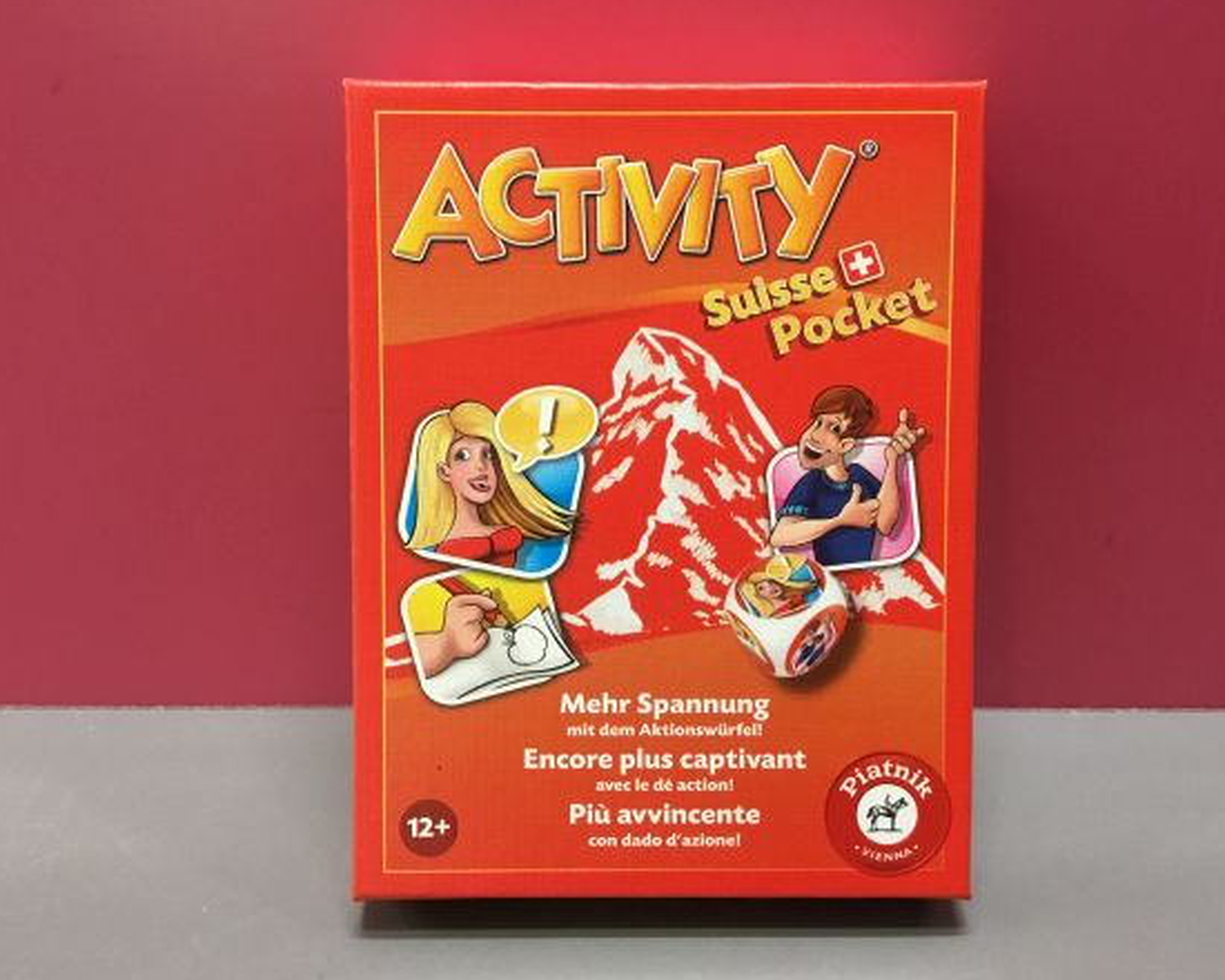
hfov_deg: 54.2
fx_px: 1196
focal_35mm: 33
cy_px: 490
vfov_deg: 44.5
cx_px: 621
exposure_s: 1/33
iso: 160
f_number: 2.4
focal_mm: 3.3
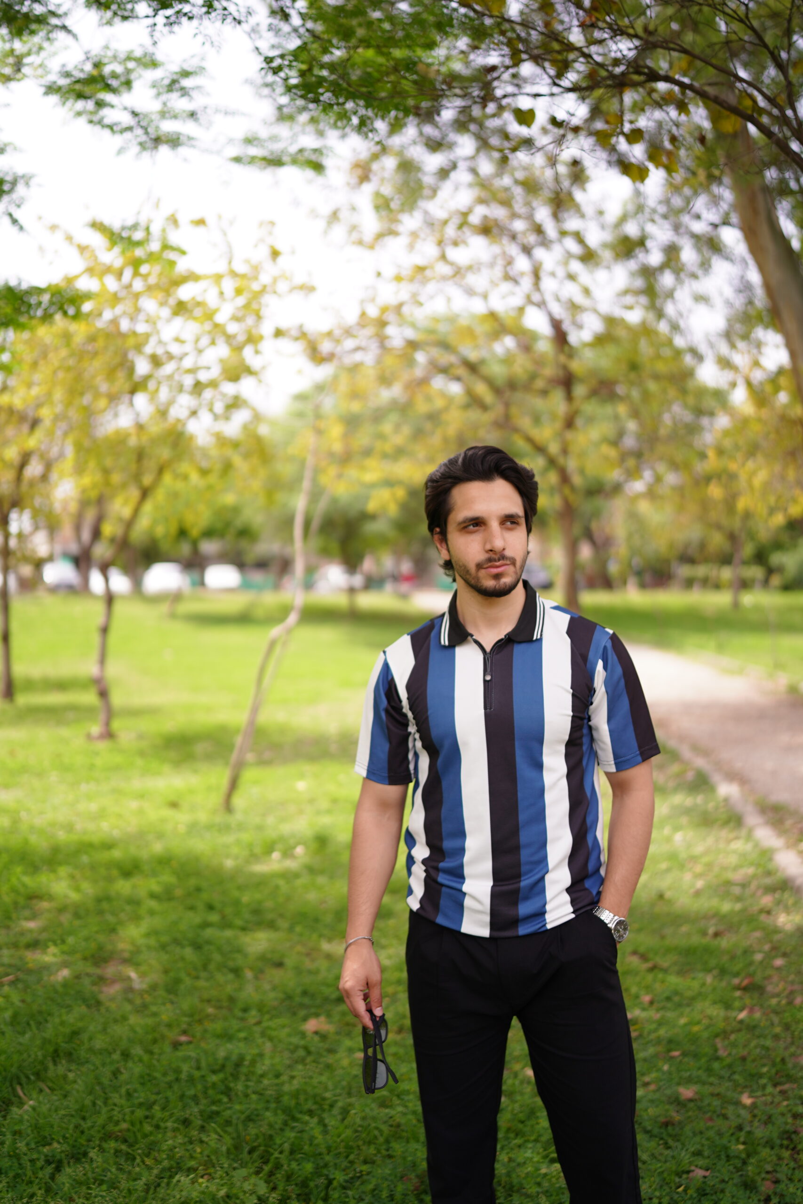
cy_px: 602
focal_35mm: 35
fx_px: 1171
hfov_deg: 37.9
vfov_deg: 54.4
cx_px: 402
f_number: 1.4
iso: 100
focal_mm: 35
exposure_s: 1/2000
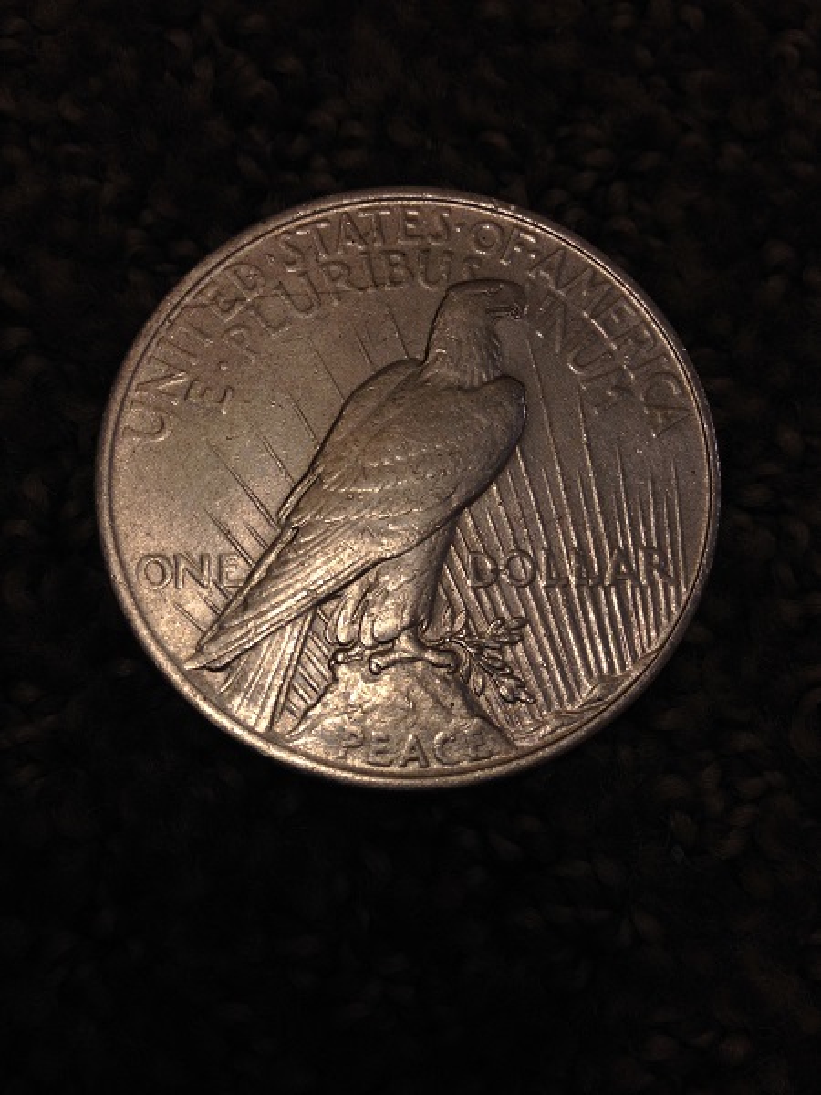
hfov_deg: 40.7
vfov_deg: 52.6
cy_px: 548
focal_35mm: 35
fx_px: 1107
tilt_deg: -77.7
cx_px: 410
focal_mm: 4.28
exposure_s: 1/40
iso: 50
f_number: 2.4
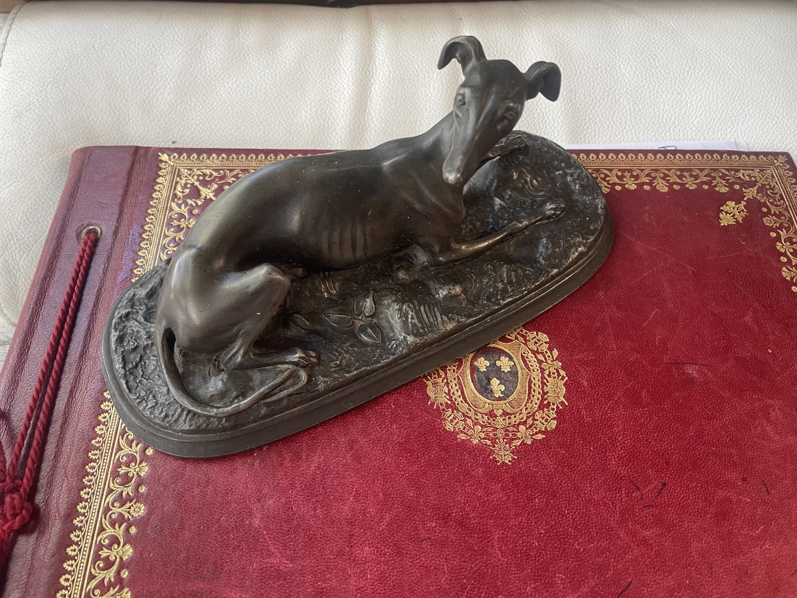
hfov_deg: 67.3
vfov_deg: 53.1
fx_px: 599
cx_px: 398
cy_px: 299
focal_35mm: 26
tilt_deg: -64.7
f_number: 1.6
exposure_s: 1/63
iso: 125
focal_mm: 4.2
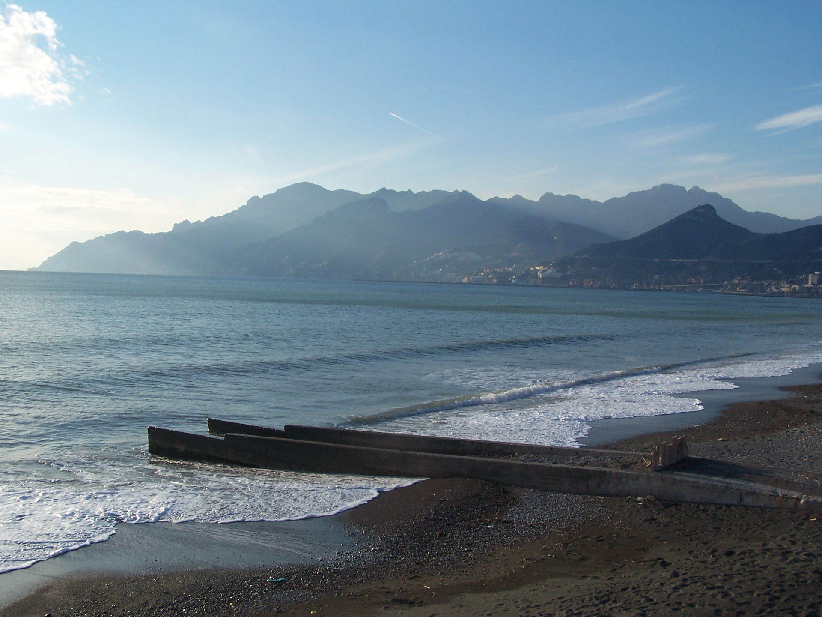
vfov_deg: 37.7
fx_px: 902
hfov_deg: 49.0
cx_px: 411
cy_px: 308
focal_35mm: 38
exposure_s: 1/500
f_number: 5.6
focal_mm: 6.3
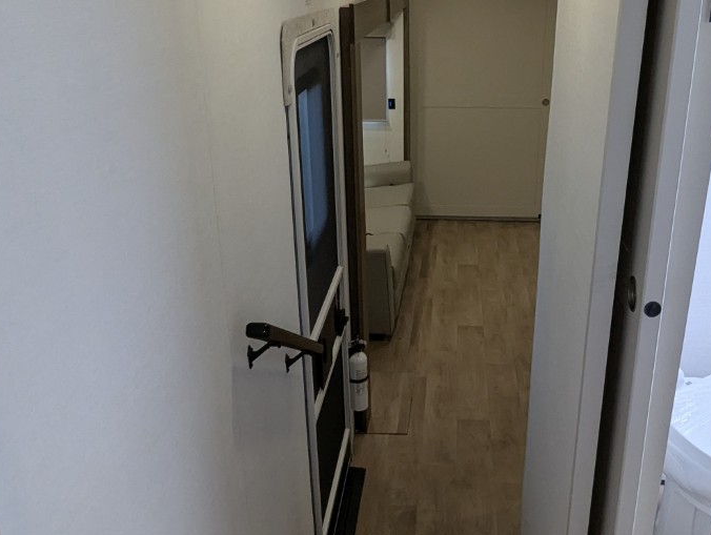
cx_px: 433
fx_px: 679
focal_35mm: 33
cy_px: 232
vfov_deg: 43.0
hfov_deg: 54.8
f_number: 2.2
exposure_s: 1/325
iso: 248
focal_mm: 2.35
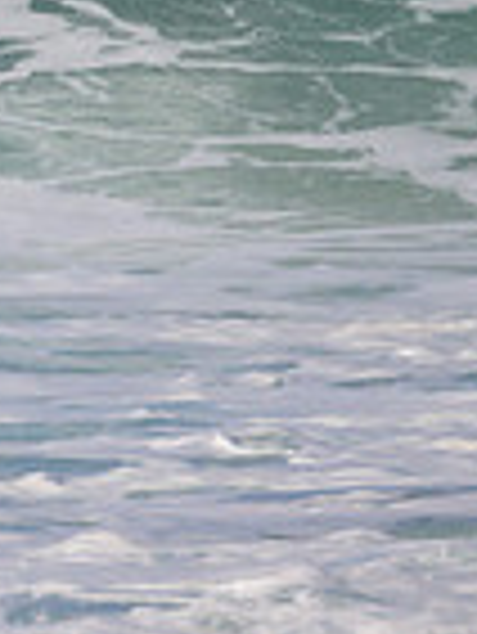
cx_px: -711
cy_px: -191
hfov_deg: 0.5
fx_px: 57989
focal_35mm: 3161
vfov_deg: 0.6
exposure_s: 1/2000
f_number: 11
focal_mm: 800
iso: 1100
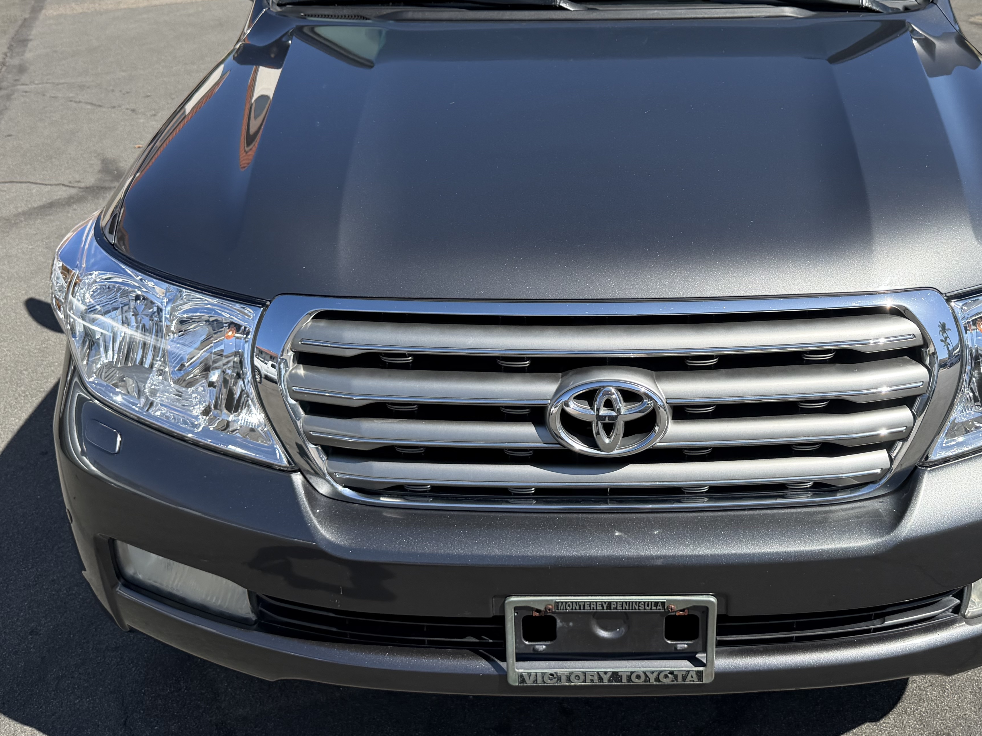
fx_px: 1135
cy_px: 213
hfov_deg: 46.5
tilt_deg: -19.4
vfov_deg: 35.4
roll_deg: +0.9
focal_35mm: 40
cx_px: 597
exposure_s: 1/3425
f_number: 1.78
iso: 80
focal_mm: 6.76
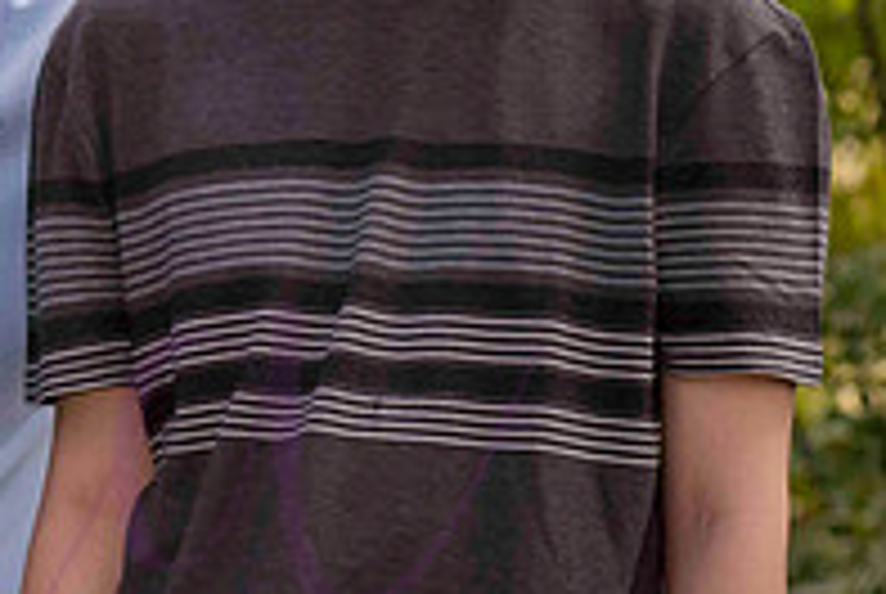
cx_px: -655
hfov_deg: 5.0
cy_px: 71
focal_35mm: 406
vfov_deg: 3.4
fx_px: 10007
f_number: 4.5
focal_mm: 112
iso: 400
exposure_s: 1/320
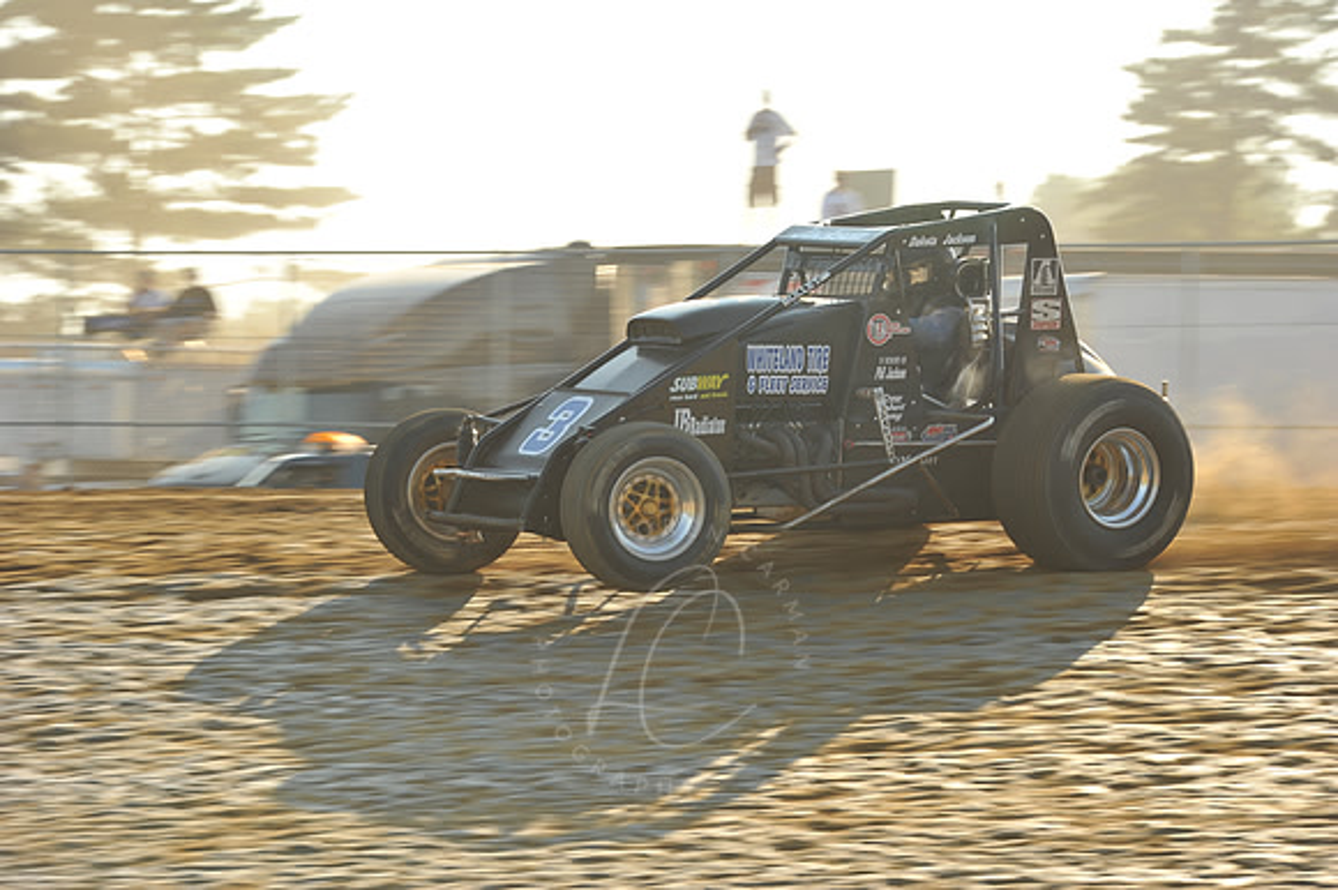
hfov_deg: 11.8
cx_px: 669
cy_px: 445
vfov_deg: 7.8
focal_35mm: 175
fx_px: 6500
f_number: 9
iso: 400
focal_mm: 175
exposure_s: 1/320
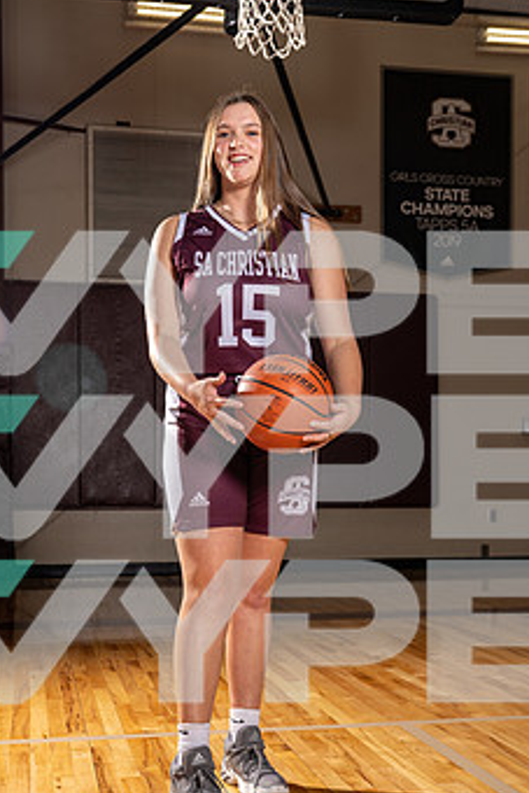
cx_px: 242
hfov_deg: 27.5
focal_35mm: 49
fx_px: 1079
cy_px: 469
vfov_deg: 40.2
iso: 160
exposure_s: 1/250
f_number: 5.6
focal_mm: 37
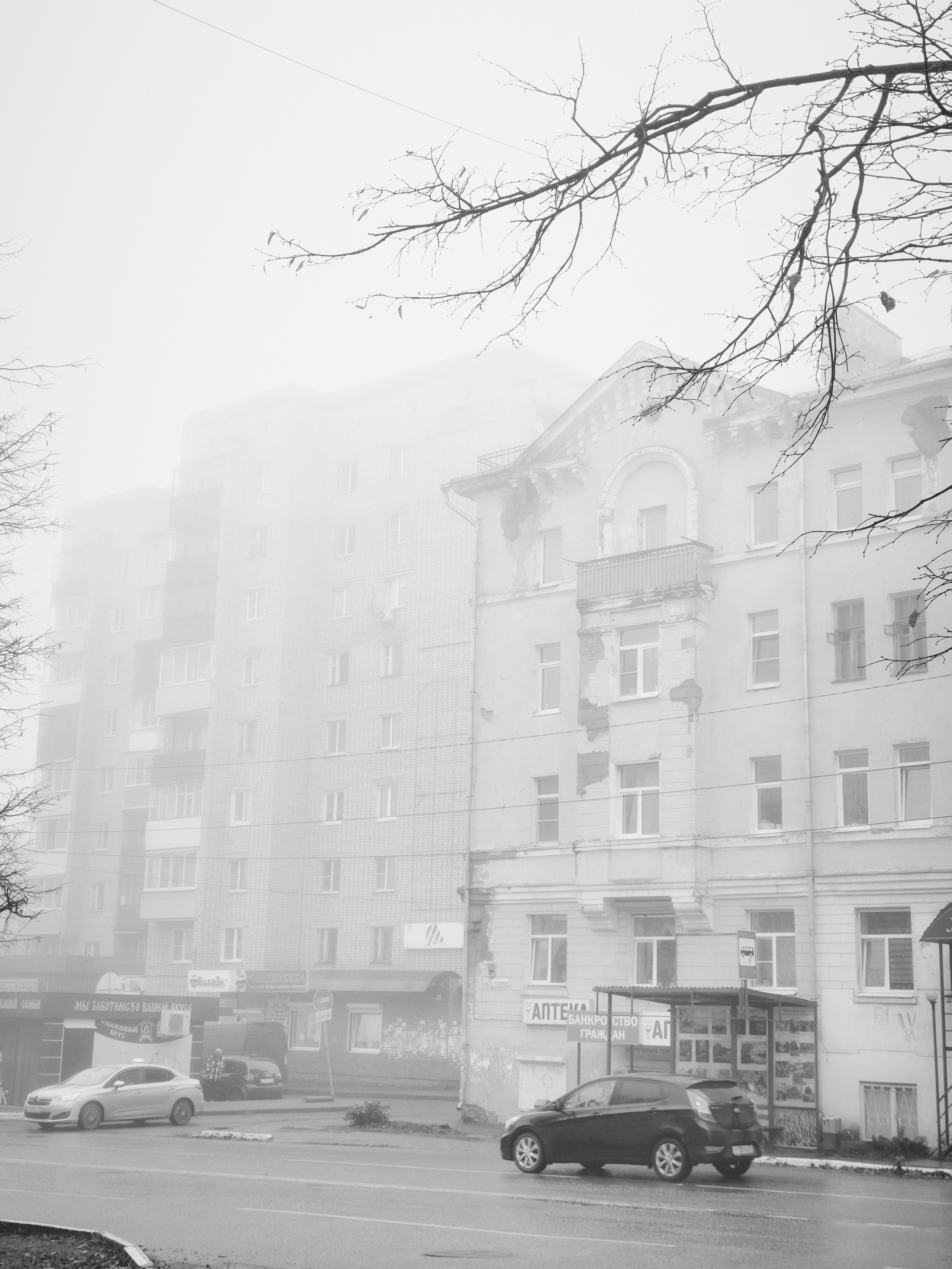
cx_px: 476
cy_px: 634
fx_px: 1687
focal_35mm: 46
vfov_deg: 41.2
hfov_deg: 31.5
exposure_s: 1/122
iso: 50
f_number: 1.65
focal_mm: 6.19
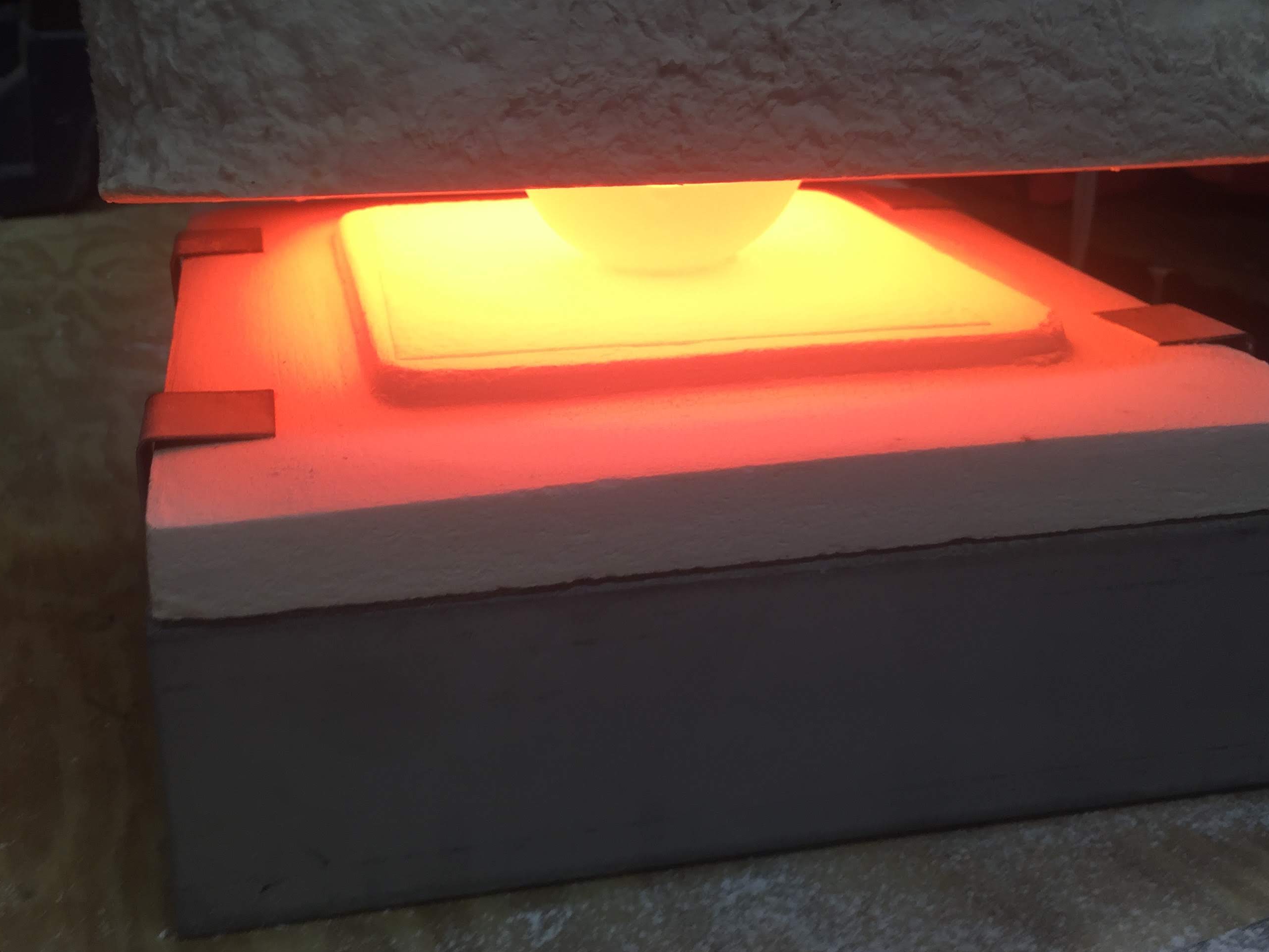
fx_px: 1357
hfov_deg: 50.1
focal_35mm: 37
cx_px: 583
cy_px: 422
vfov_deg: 38.6
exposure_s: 1/60
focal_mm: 4.15
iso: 40
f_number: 2.2
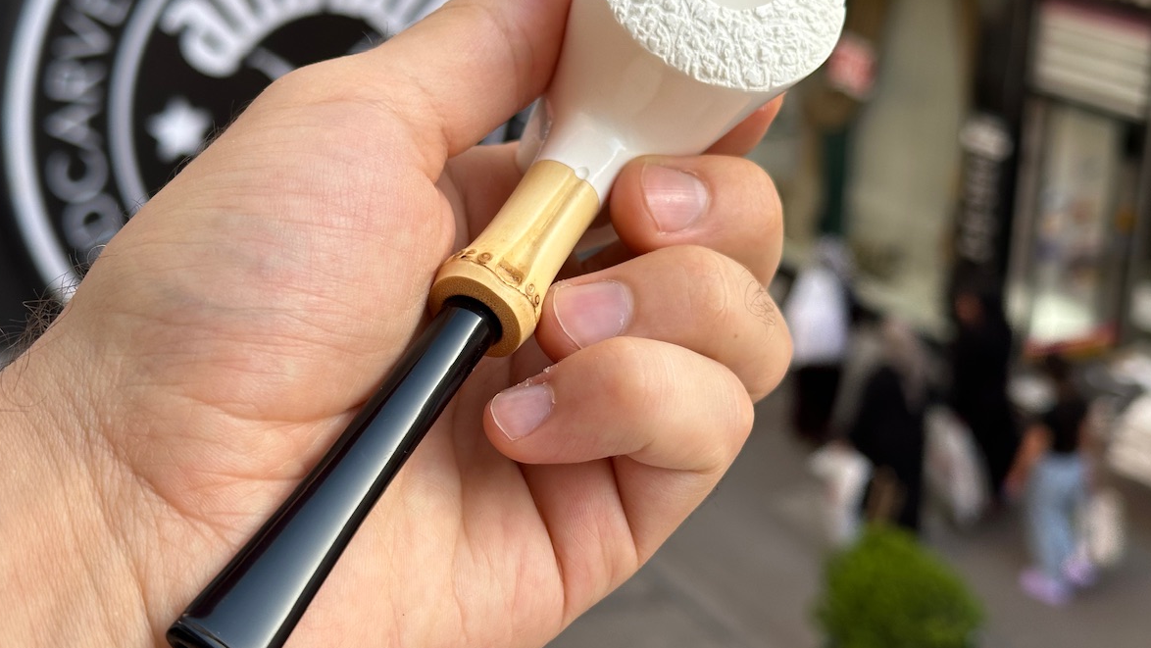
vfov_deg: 21.1
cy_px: 286
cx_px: 534
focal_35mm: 57
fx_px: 1740
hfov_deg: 36.6
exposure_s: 1/646
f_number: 1.78
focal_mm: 6.86
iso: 64
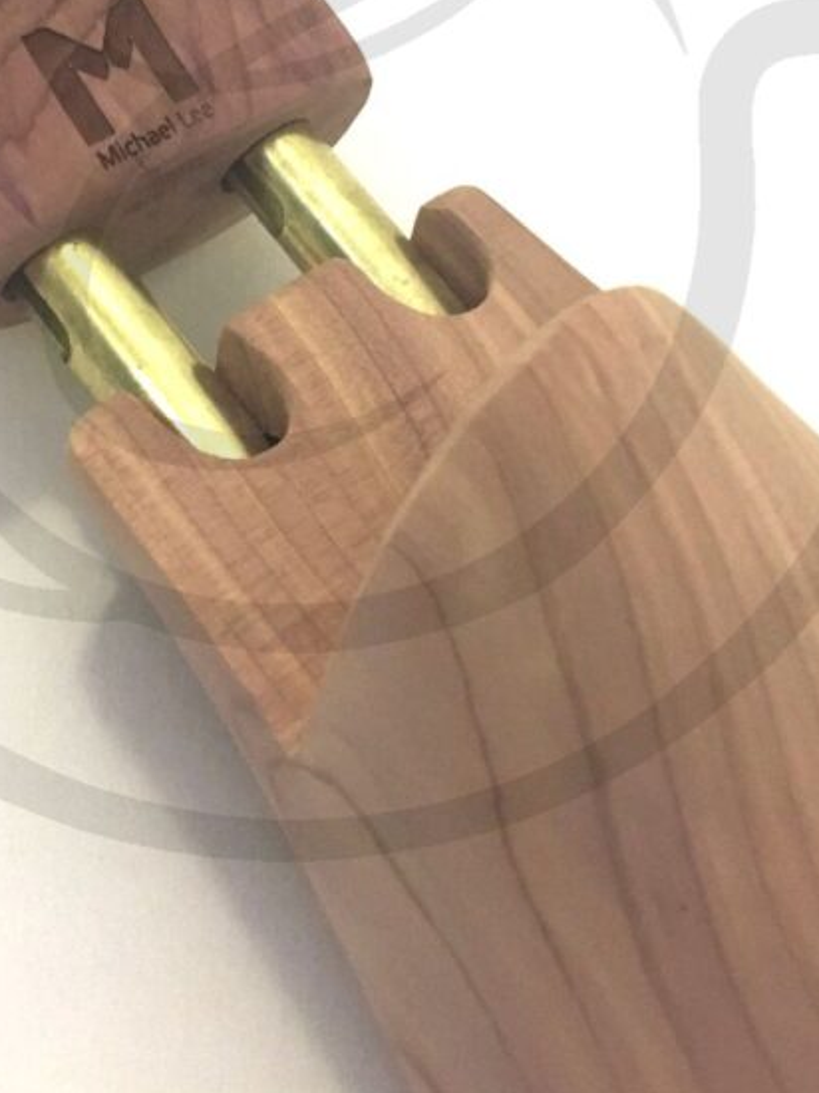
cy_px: 211
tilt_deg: -47.3
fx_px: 1705
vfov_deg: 34.4
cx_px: 294
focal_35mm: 54
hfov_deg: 26.9
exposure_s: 1/17
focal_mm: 4.15
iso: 200
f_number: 2.2
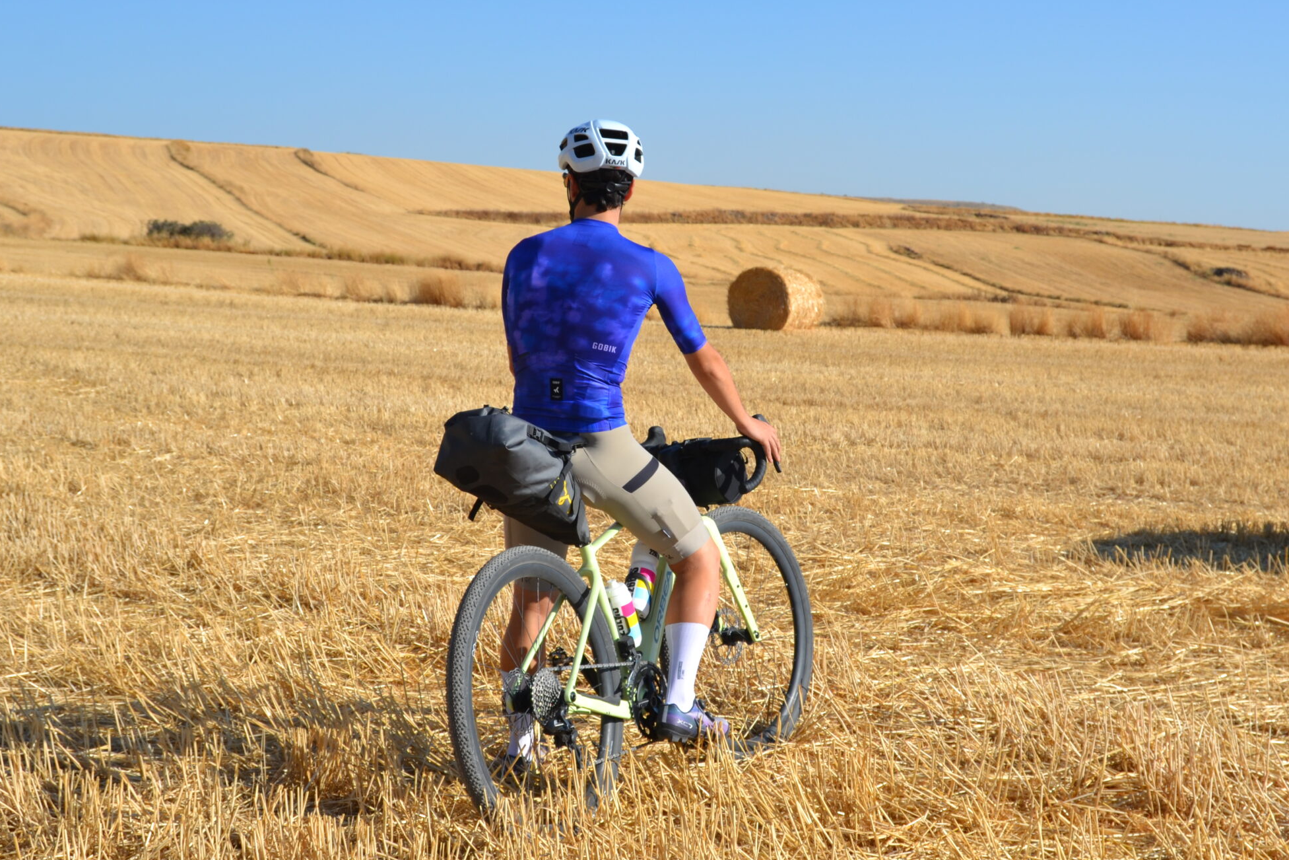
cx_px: 710
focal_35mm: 59
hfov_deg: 33.9
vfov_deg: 23.0
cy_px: 430
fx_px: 2112
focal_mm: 30
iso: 100
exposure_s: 1/250
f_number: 8
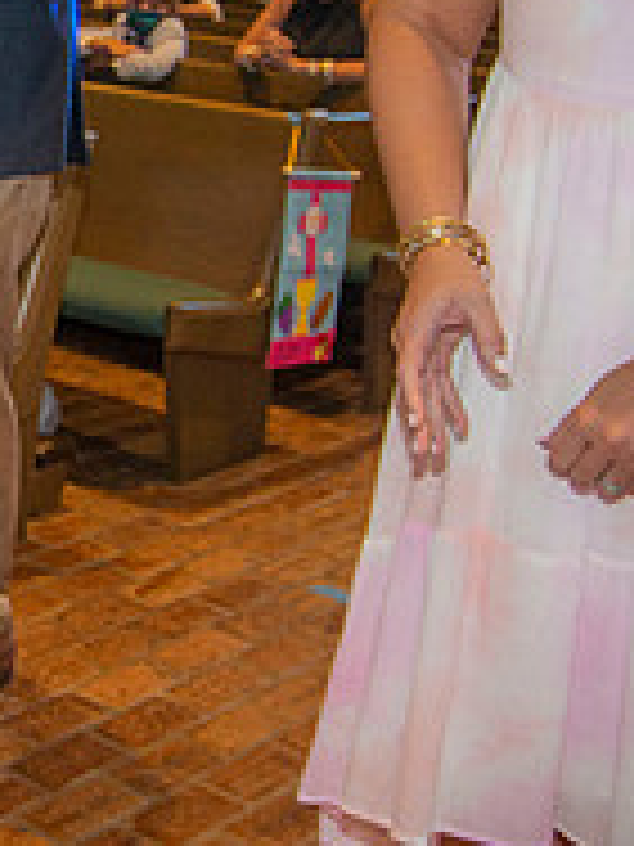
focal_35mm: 71
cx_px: -324
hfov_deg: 18.3
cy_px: 189
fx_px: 1734
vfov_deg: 27.0
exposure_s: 1/200
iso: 1600
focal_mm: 24
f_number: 5
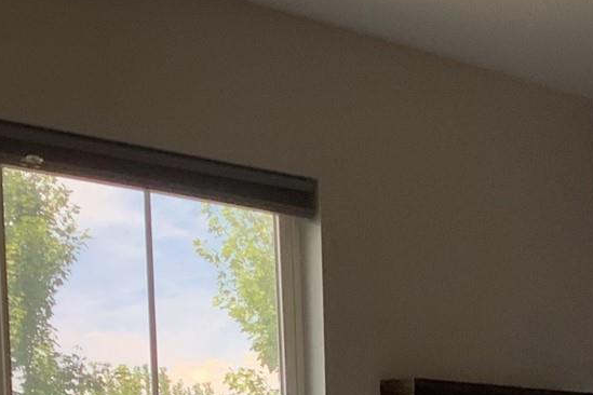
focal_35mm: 94
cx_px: 616
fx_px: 1548
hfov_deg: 20.8
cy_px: 616
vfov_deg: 13.6
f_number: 2.4
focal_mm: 3.3
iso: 25
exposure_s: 1/120
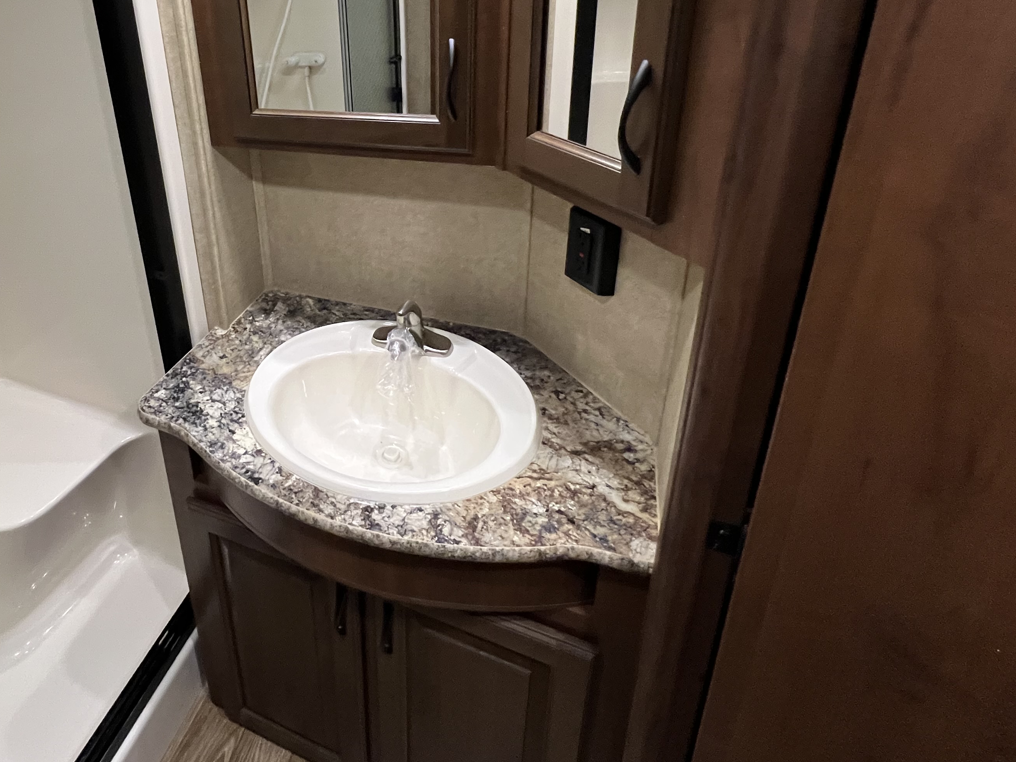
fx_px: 587
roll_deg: +3.8
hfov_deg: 78.6
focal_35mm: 20
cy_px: 196
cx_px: 324
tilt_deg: -21.9
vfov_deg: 62.4
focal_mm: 1.57
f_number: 1.8
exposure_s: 1/60
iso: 640
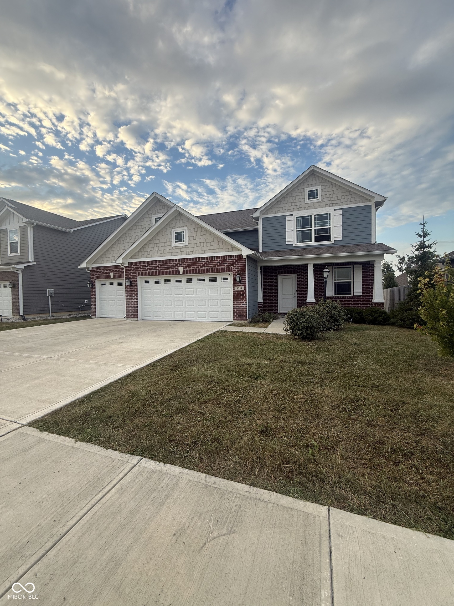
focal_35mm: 14
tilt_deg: -0.9
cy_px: 303
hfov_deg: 85.7
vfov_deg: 102.1
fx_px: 245
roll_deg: +1.3
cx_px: 227
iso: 64
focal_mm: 2.22
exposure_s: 1/192
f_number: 2.2
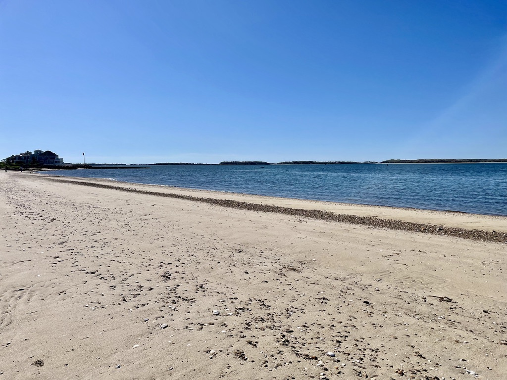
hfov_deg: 67.3
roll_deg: +0.6
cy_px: 190
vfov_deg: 53.1
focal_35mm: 26
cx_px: 254
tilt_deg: -4.5
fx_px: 381
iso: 32
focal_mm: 4.2
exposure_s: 1/9804
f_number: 1.6
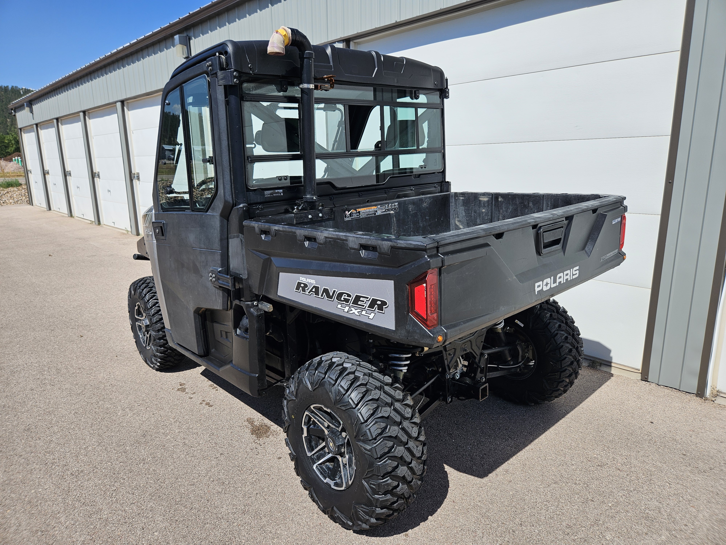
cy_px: 272
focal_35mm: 23
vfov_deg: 58.9
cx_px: 363
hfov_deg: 73.9
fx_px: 482
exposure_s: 1/2384
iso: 25
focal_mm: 5.4
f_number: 1.8
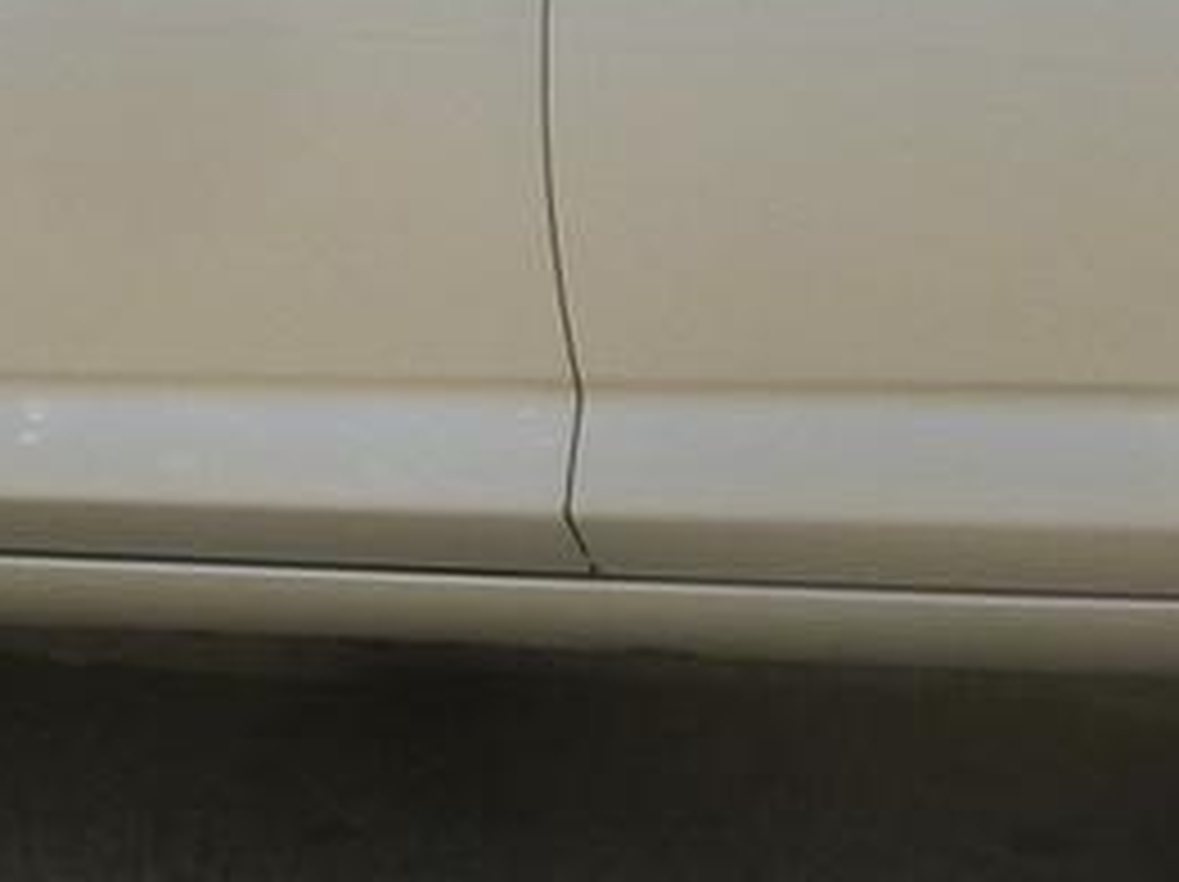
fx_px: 4662
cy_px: 18
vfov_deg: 10.7
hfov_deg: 14.4
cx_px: 698
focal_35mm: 137
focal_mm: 5
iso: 100
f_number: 3.3
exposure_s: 1/320
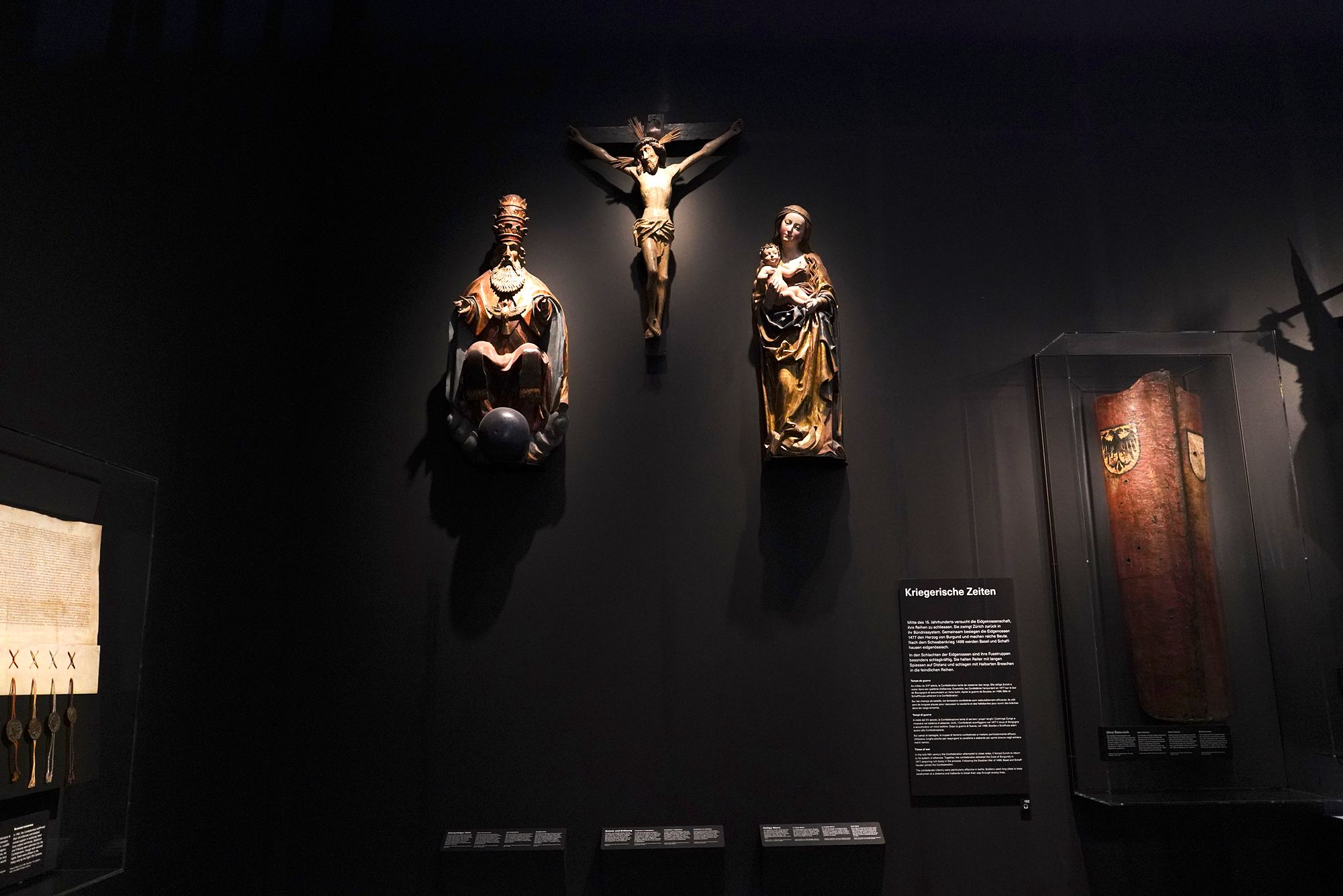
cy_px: 448
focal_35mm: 24
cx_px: 672
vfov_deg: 53.1
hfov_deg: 73.7
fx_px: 895
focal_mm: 24
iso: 3200
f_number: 3.2
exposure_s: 1/80
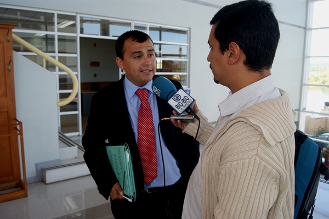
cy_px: 110
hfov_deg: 62.0
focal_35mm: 30
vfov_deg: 43.5
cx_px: 164
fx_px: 274
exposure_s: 1/80
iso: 160
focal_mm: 20
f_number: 5
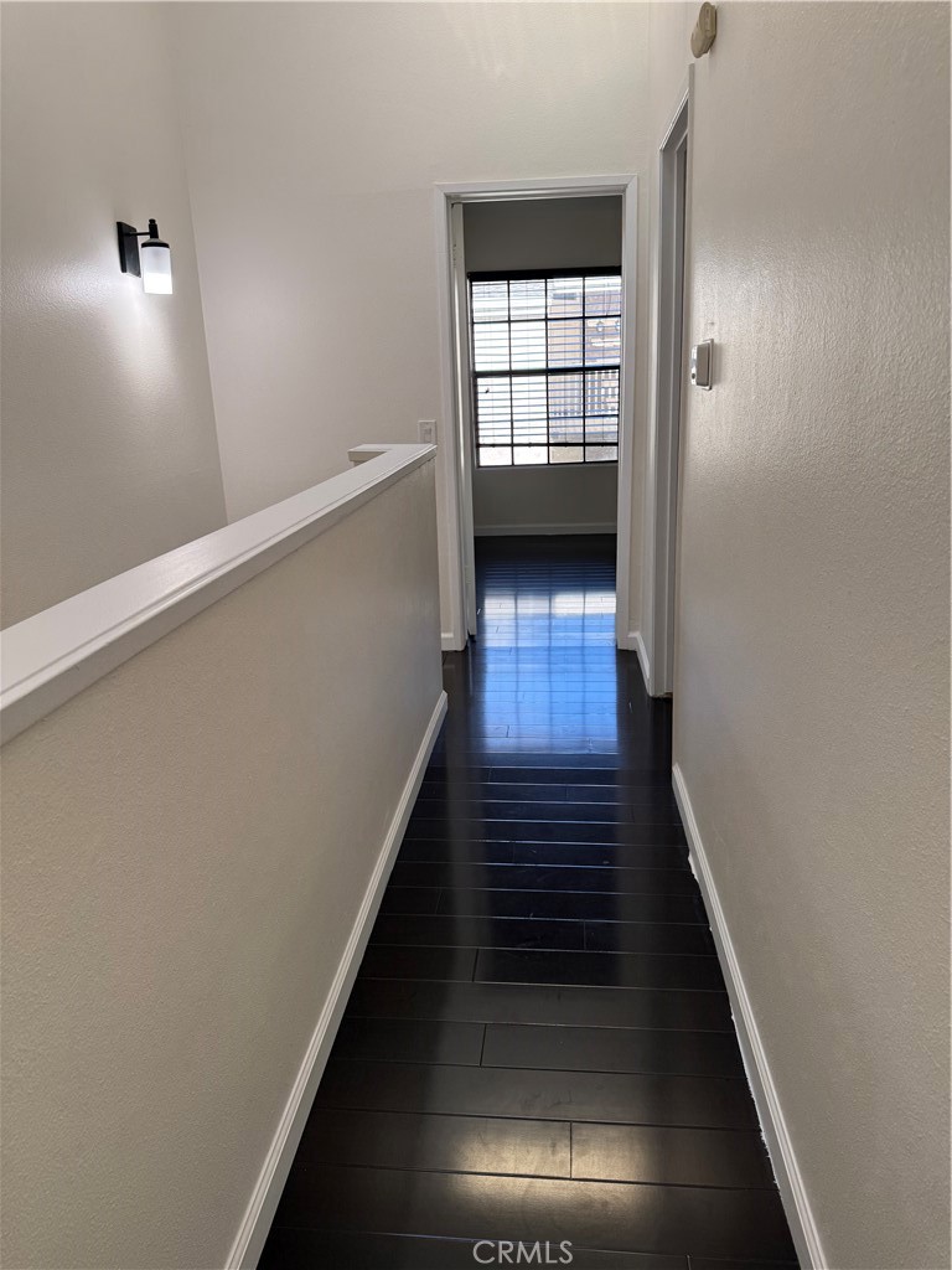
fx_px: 880
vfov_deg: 71.6
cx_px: 476
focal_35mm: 24
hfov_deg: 56.8
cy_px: 635
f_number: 1.78
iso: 80
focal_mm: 6.76
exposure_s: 1/309
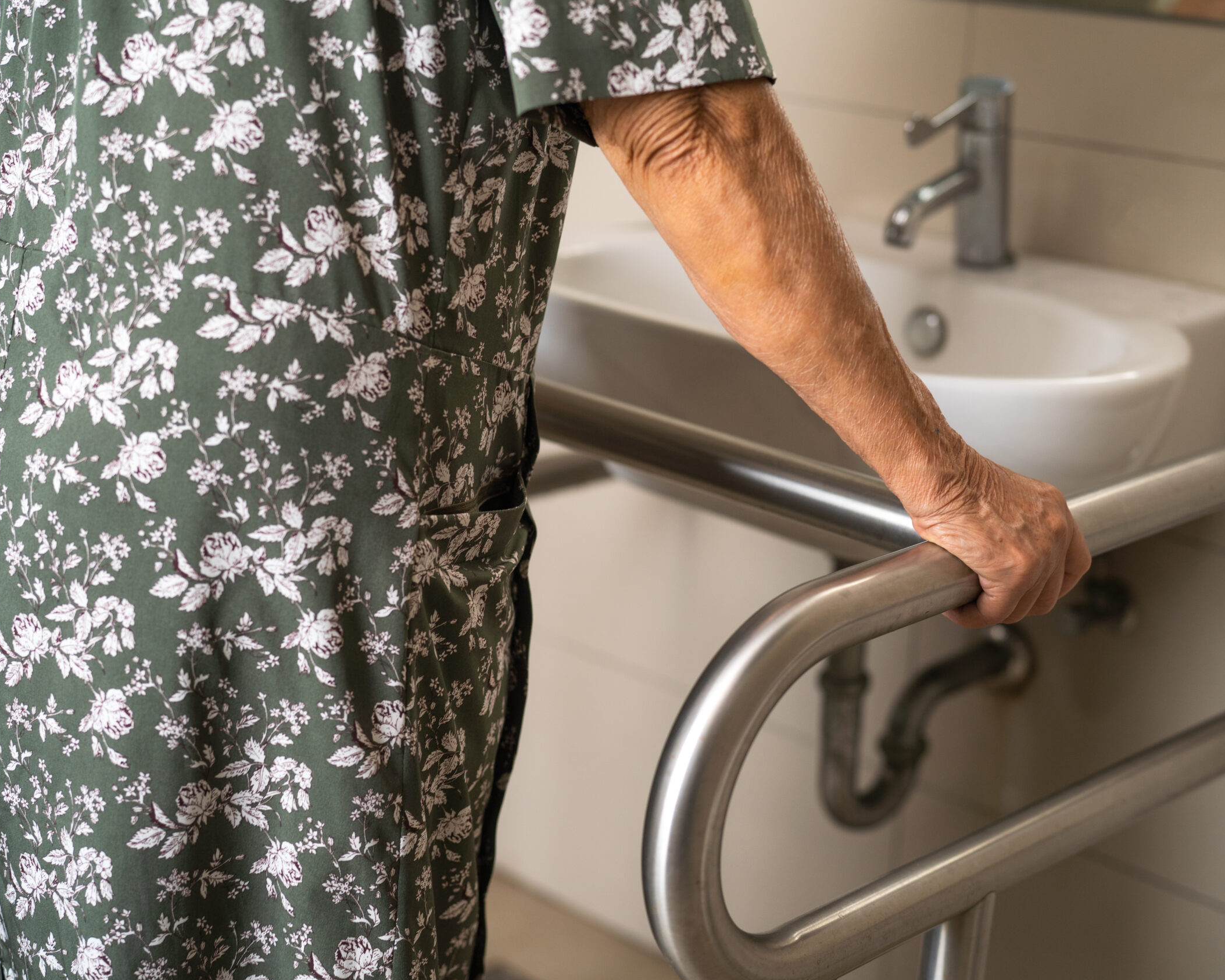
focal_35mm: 57
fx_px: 2066
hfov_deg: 33.0
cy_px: 495
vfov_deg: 26.7
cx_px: 698
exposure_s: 1/60
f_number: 2.2
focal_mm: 50
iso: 100
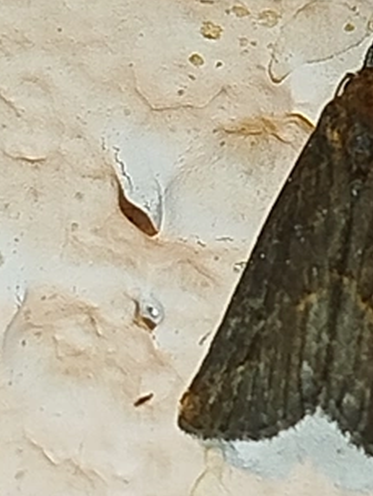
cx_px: 381
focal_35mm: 275
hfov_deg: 5.4
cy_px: 138
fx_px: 3948
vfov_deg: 7.2
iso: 80
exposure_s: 1/50
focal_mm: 5.31
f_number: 1.7
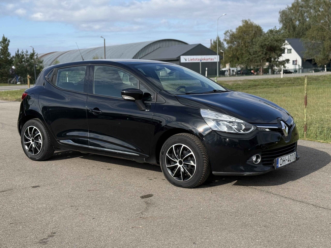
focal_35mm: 48
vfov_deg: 30.3
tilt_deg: -6.7
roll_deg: +1.2
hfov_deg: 39.7
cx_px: 166
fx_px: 459
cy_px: 124
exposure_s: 1/3891
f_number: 1.78
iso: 100
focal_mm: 6.76
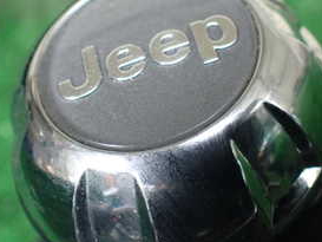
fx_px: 614
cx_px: 152
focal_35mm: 66
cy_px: 77
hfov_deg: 29.4
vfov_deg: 22.2
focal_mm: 5.4
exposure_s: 1/80
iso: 800
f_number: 2.3
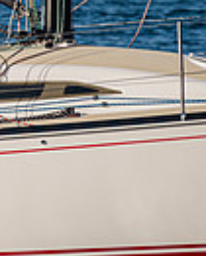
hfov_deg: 1.5
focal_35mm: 1046
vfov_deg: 1.8
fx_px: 7962
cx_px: -282
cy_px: -48
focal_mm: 200
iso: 400
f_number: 6.3
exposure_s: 1/1600
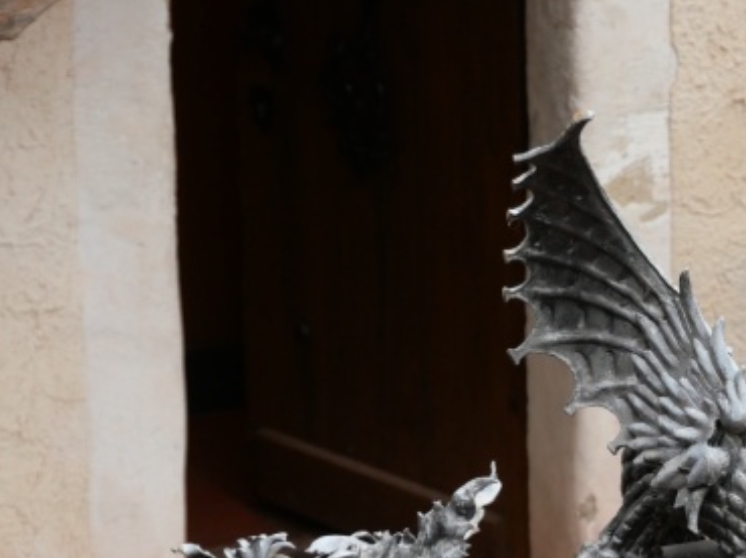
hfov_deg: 7.5
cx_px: 663
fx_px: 5686
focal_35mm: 264
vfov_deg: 5.6
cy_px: 568
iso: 400
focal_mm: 61
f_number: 5.2
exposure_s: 1/160
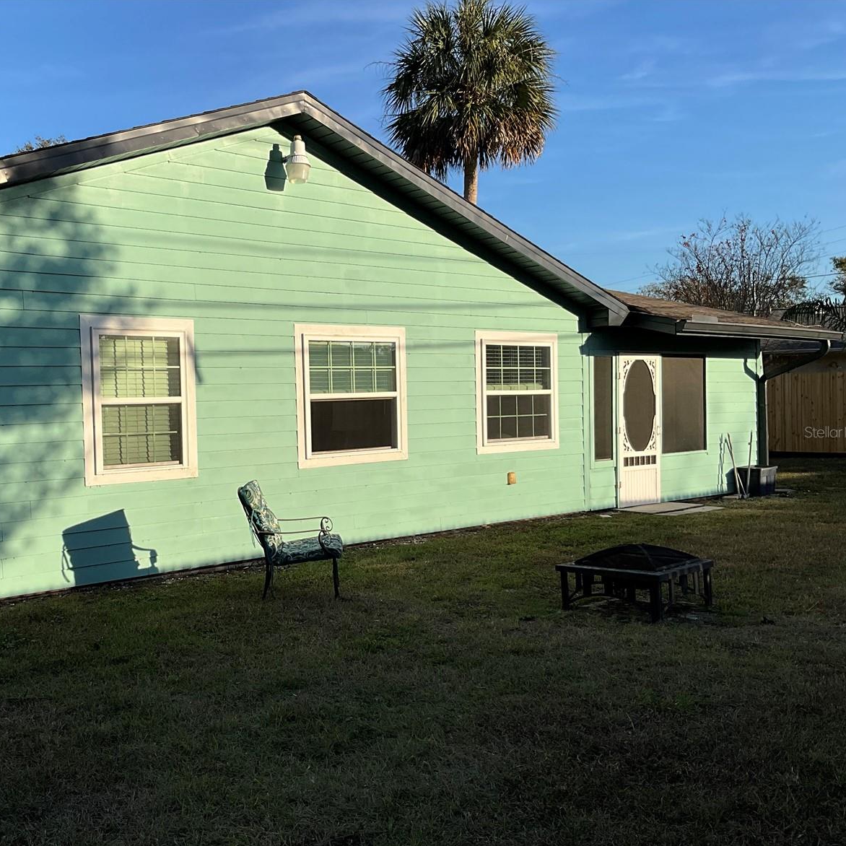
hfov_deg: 46.6
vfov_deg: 47.2
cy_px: 432
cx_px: 295
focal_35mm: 35
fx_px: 968
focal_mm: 3
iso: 25
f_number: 1.8
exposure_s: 1/1848
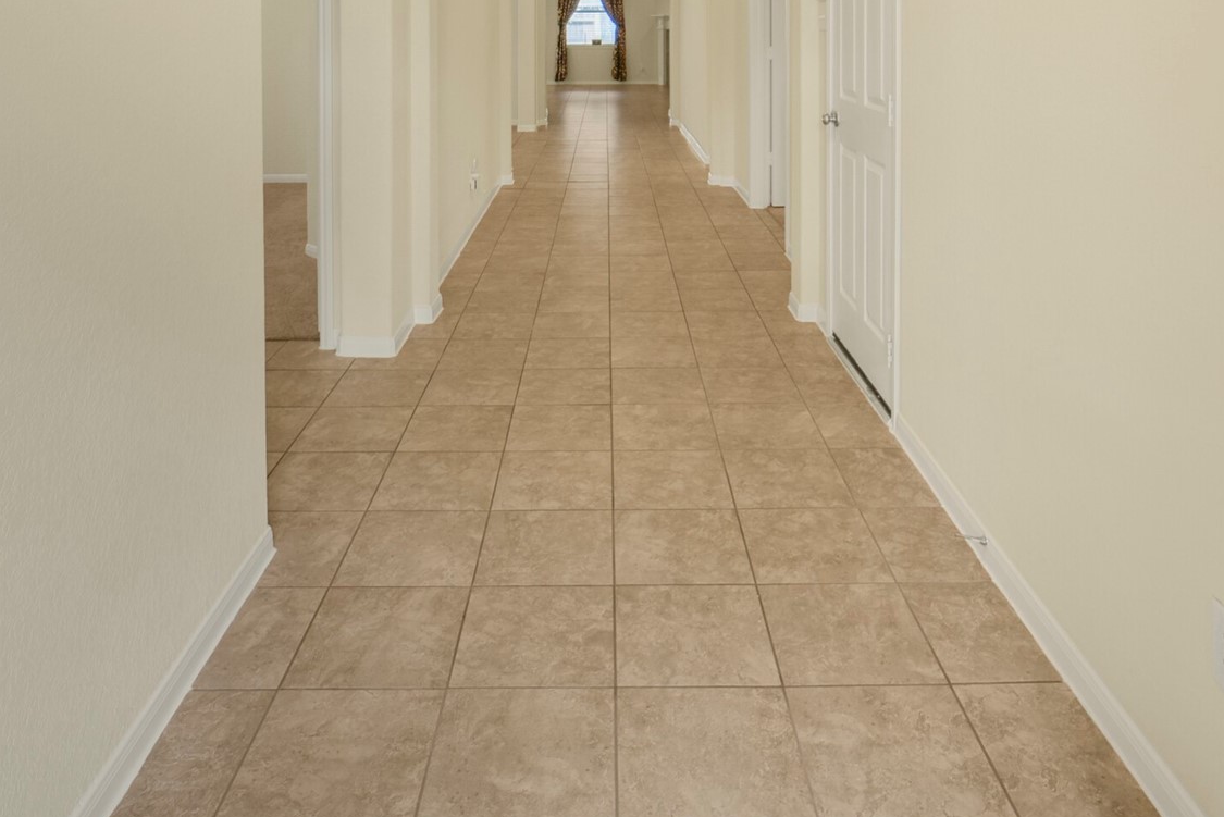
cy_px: 53
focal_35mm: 27
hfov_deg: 67.4
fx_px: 918
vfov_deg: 43.1
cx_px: 613
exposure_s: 1/13
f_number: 11
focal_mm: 14
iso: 500
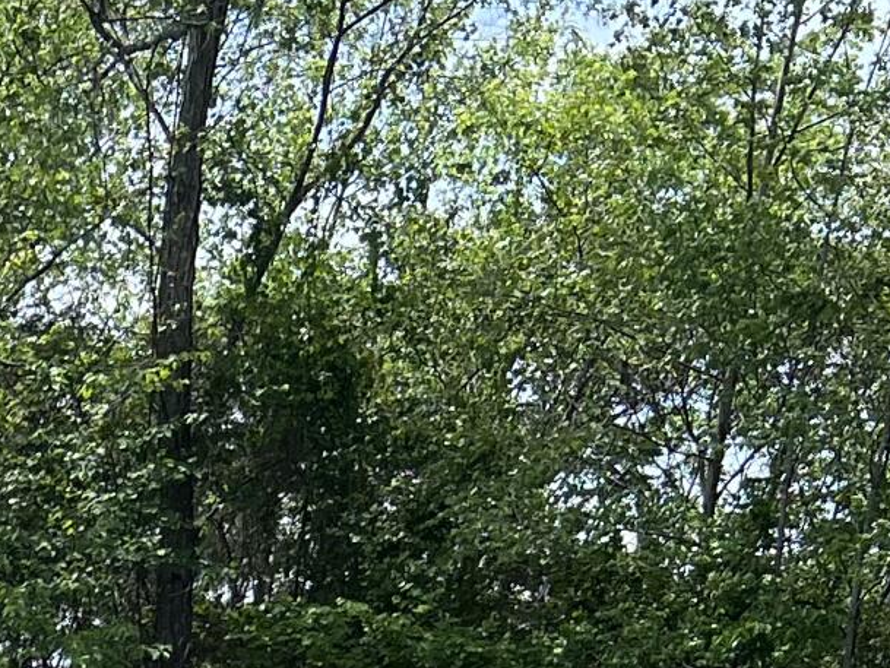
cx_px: -785
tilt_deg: -12.8
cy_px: 1592
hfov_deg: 13.6
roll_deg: -3.7
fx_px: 3292
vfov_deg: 10.1
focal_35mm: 128
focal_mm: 5.7
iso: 50
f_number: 1.5
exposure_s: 1/1669
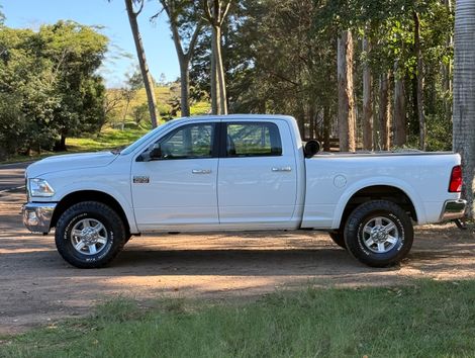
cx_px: 238
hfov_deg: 39.6
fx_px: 660
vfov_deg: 30.3
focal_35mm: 48
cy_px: 179
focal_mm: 6.76
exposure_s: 1/663
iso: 64
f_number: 1.78
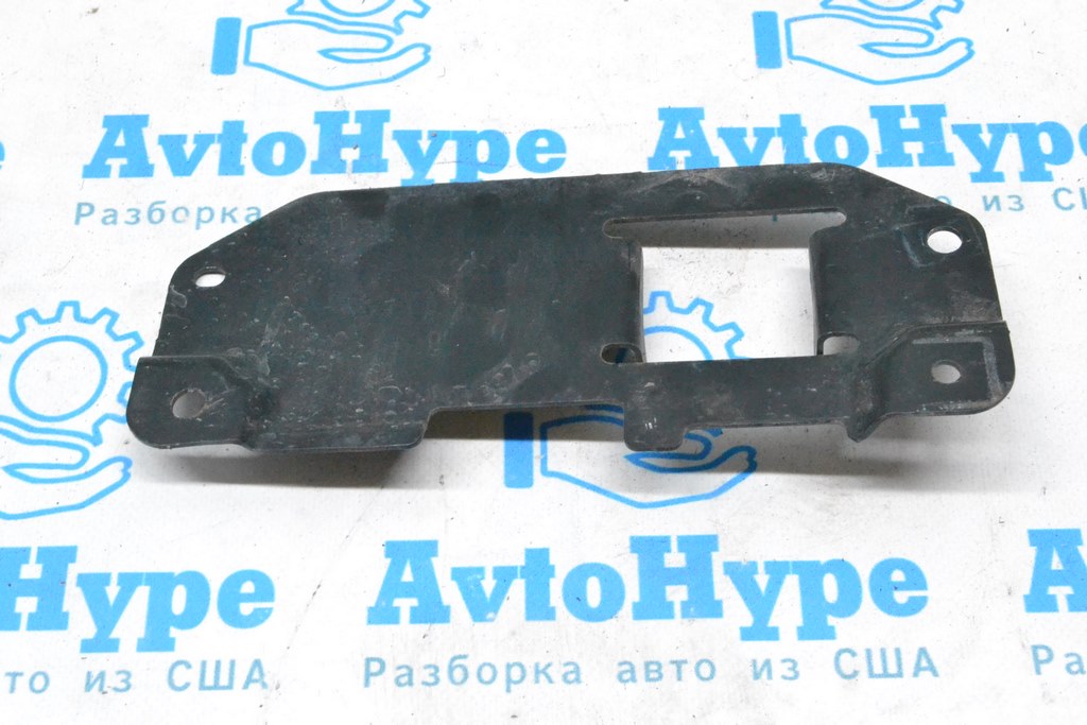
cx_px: 544
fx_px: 1631
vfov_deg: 25.1
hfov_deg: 36.9
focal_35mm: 54
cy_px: 362
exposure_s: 1/100
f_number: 13
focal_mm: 36
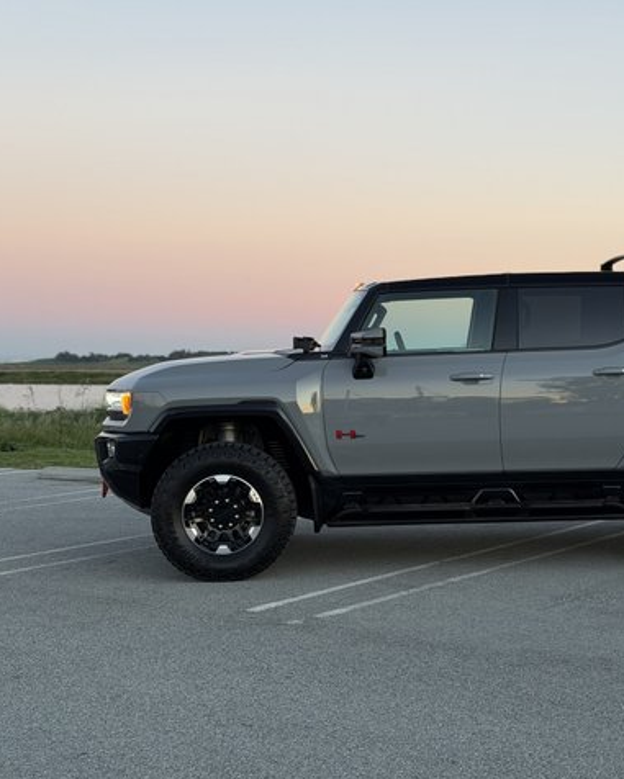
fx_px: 1454
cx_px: 486
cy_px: 391
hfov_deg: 23.9
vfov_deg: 30.0
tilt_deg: -1.2
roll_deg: -0.1
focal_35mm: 63
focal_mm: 6.76
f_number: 1.78
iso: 64
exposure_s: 1/121
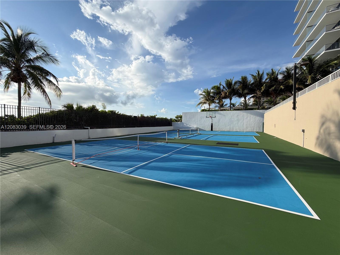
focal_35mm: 14
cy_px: 128
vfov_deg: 85.7
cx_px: 170
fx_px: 138
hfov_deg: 102.1
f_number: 2.2
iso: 20
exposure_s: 1/1105
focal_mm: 2.22
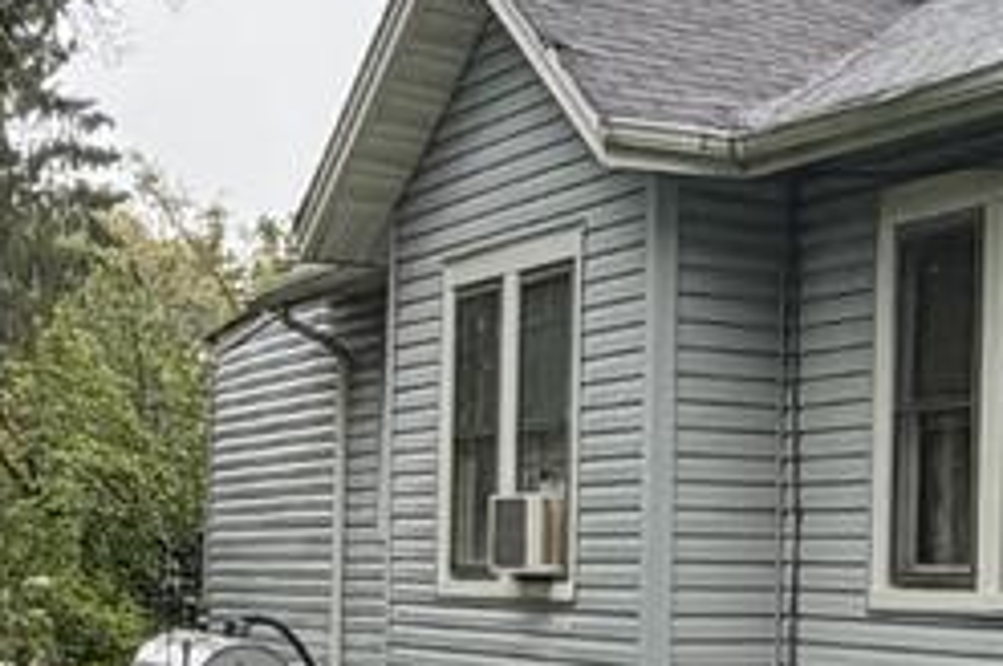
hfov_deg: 22.2
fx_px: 2365
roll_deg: -1.5
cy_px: 613
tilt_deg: -1.0
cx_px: 1198
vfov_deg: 15.8
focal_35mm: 85
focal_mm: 2.22
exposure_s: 1/490
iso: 64
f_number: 2.2
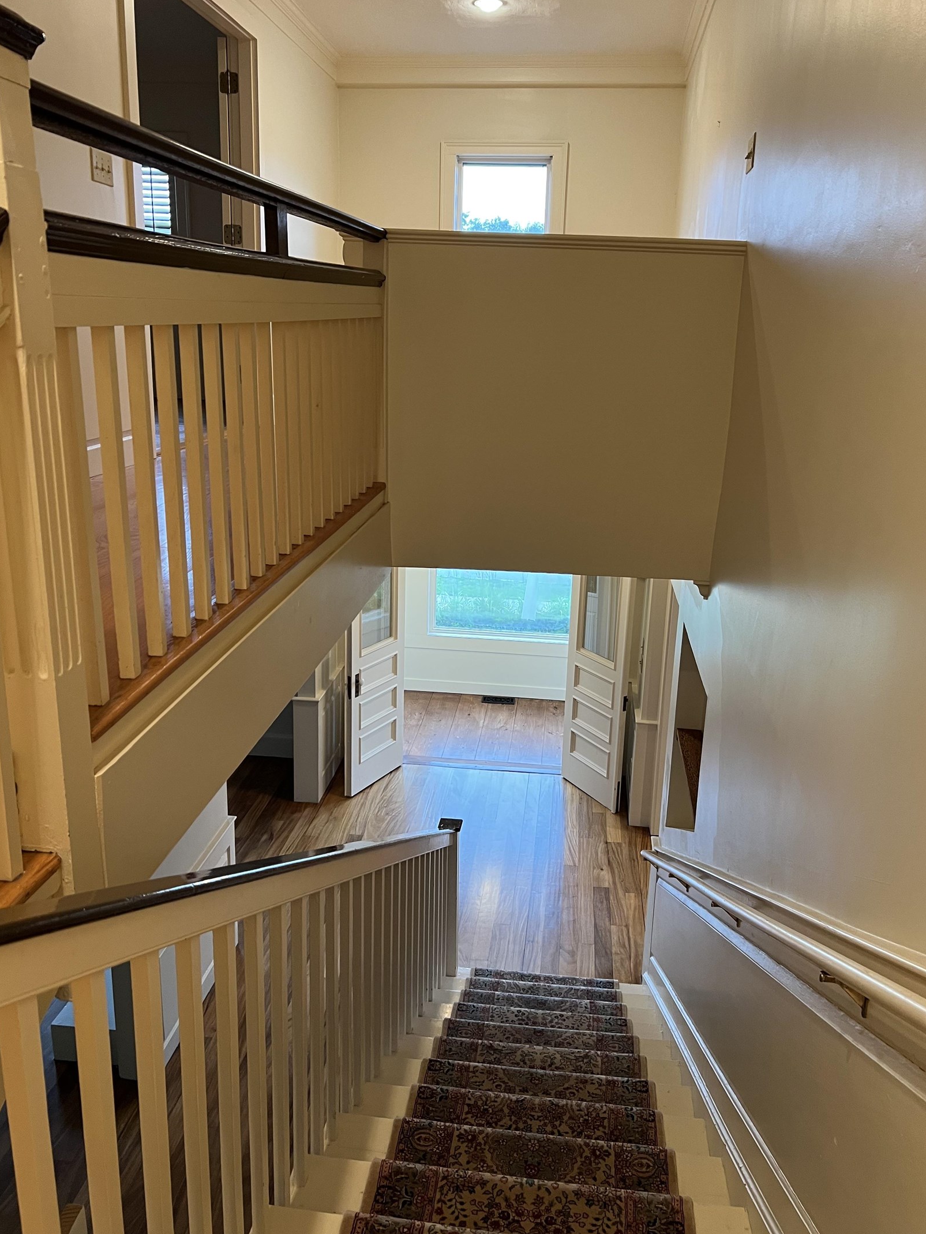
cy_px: 595
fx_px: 998
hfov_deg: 49.8
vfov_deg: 63.4
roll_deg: -1.4
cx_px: 477
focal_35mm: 28
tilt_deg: -15.6
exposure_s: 1/60
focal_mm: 5.7
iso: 160
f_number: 1.5
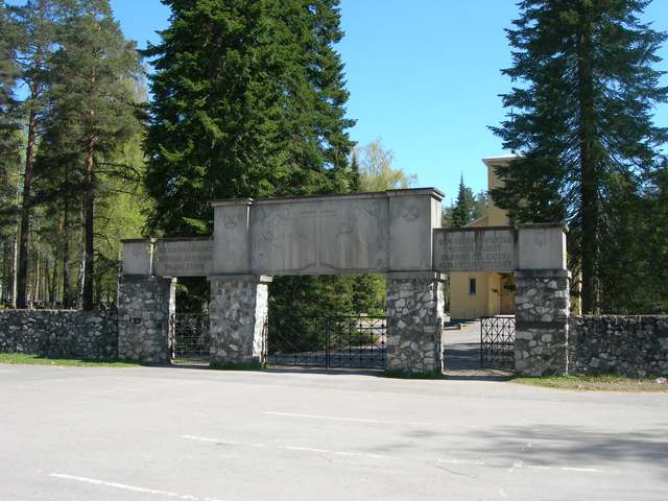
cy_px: 250
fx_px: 733
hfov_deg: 49.0
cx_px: 334
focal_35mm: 38
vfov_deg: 37.7
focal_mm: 7.8
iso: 50
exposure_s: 1/222
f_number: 4.8
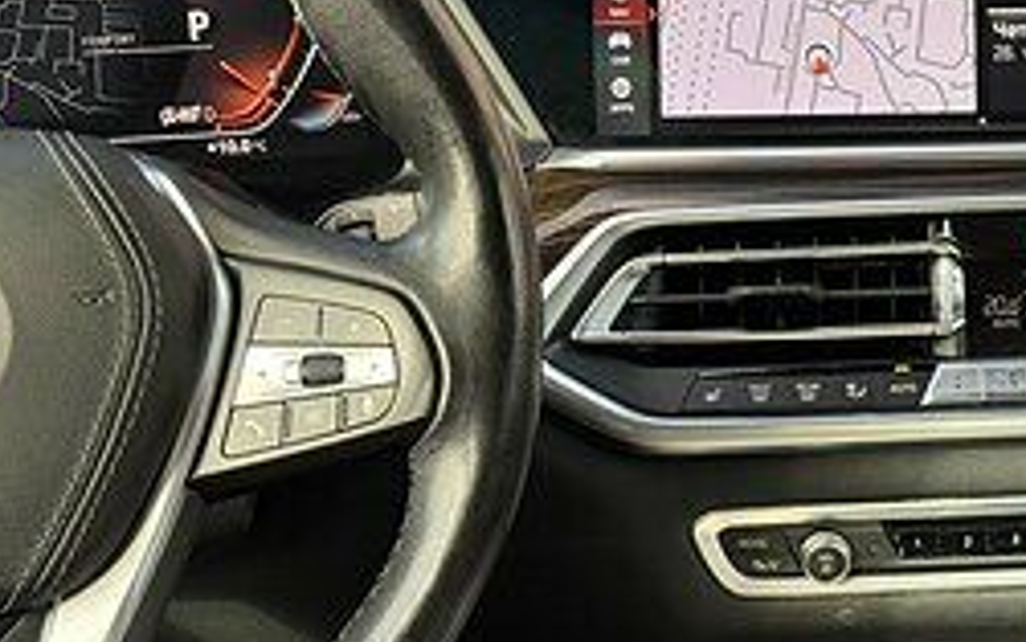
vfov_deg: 11.8
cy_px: 323
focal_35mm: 111
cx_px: 1018
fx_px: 3104
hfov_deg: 18.3
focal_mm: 6.76
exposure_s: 1/61
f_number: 1.78
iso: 80
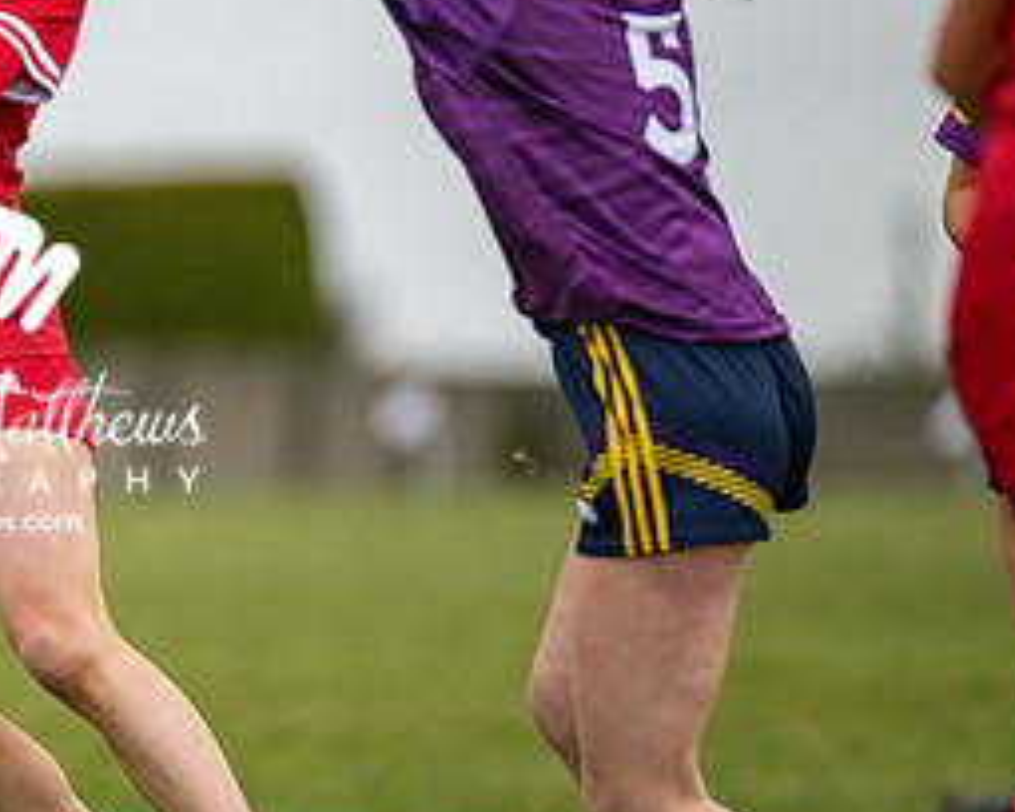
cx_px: -64
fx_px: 19226
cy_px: 356
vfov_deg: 2.4
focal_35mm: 640
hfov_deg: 3.0
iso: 450
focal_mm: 300
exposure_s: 1/1000
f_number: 2.8
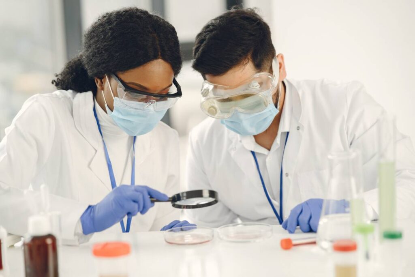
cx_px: 208
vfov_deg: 16.1
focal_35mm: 85
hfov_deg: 23.9
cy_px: 138
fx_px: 980
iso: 400
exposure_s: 1/320
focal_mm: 85
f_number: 2.2
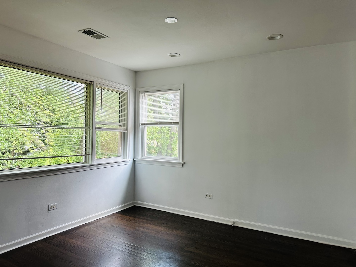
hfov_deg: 71.6
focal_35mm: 24
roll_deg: -2.2
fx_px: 247
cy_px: 134
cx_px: 178
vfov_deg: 56.8
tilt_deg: +0.6
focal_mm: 6.86
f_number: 1.78
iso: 125
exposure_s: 1/121
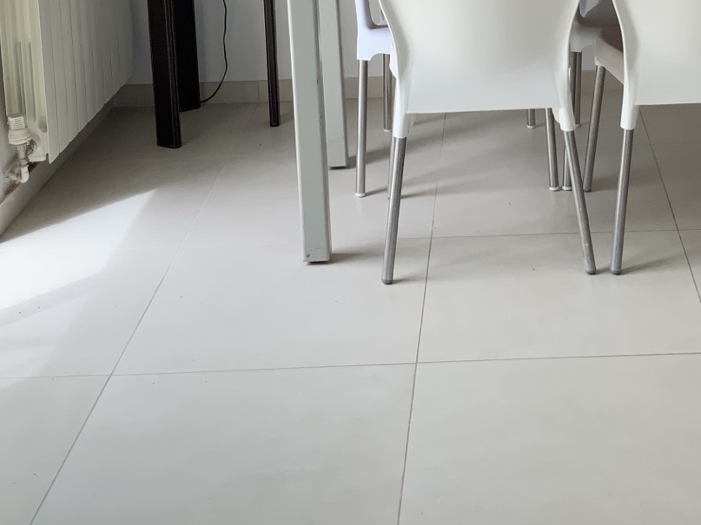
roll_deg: +1.5
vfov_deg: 20.3
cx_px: 546
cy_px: -50
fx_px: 1397
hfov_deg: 27.7
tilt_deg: -11.9
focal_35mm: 69
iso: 16
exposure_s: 1/292
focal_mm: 3
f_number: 1.8
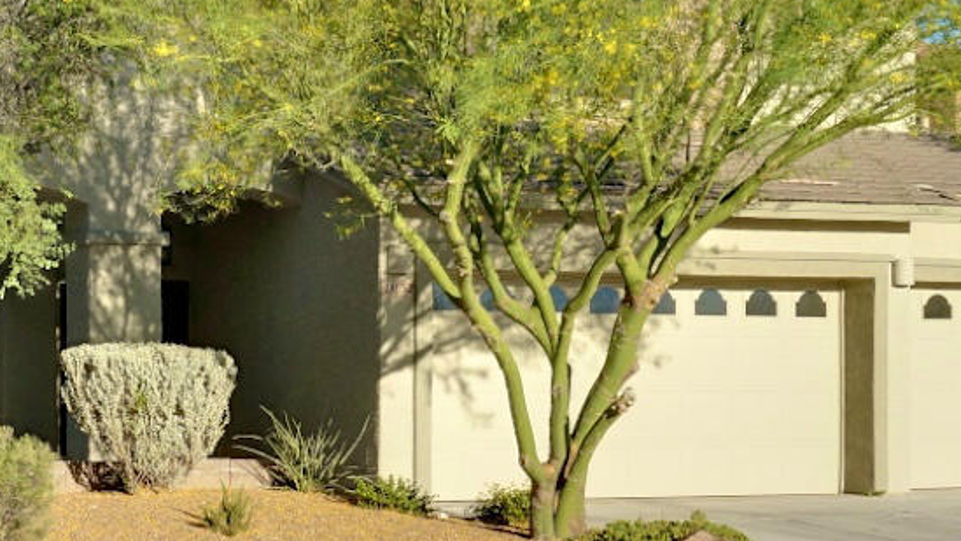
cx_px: 259
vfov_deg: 14.7
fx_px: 2090
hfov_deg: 25.6
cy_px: 305
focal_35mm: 82
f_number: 16
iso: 400
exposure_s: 1/160
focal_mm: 28
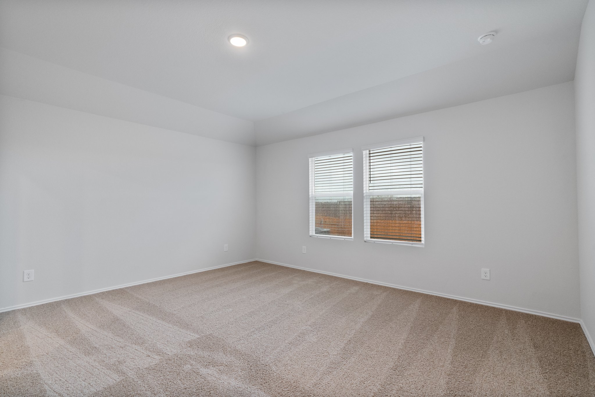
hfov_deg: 96.7
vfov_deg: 73.8
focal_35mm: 16
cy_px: 198
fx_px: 264
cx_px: 298
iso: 2000
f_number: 8
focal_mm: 16
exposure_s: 1/10
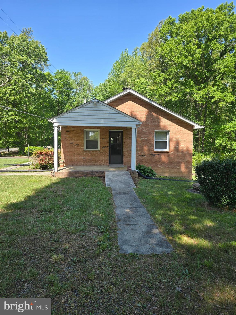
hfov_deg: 58.9
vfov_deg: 73.9
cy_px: 158
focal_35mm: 23
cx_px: 118
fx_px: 209
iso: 12
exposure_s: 1/287
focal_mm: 6.3
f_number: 1.7
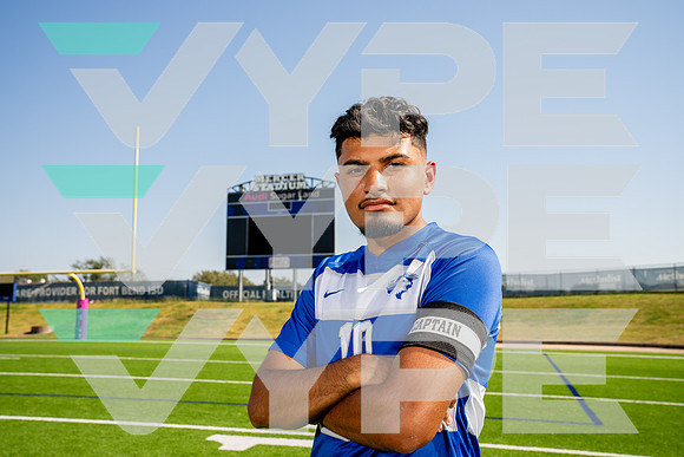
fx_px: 684
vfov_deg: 36.9
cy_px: 228
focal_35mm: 36
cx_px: 342
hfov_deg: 53.1
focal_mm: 36
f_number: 7.1
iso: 50
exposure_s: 1/125
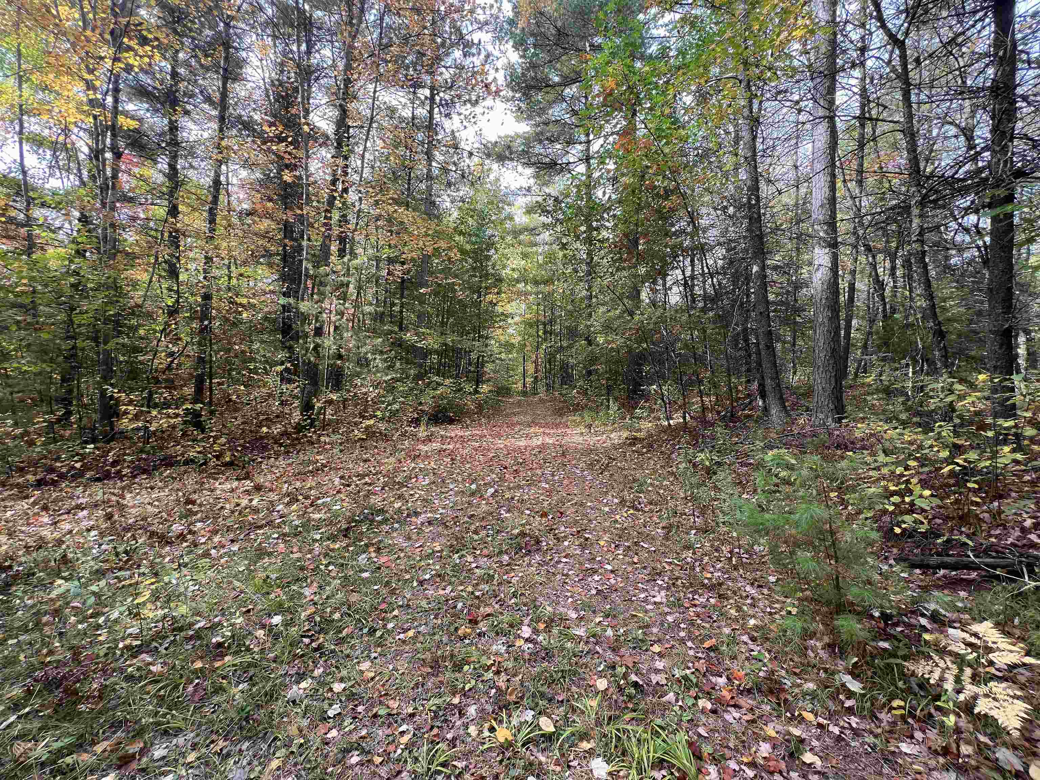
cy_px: 390
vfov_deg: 89.9
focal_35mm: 13
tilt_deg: -1.1
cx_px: 520
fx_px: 391
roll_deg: -2.0
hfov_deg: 106.2
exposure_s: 1/127
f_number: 1.8
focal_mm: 1.57
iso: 32
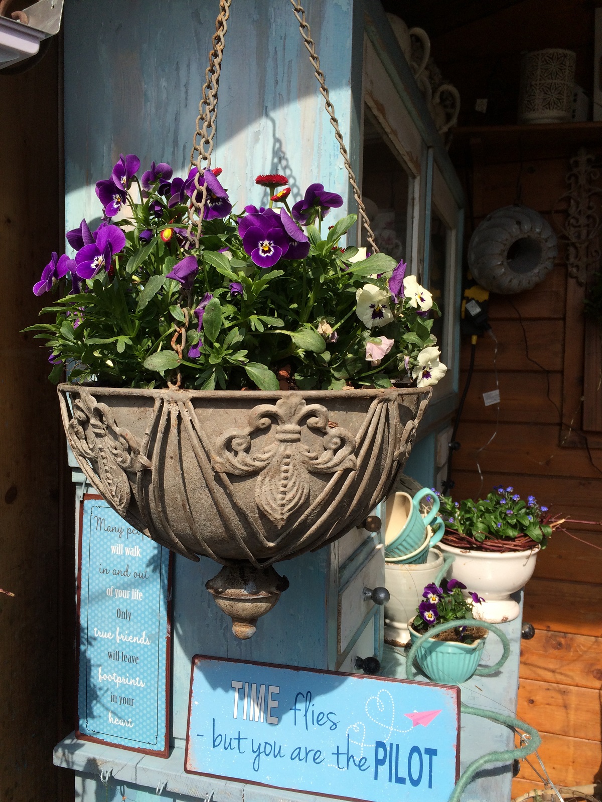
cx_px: 301
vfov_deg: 61.7
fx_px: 672
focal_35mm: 29
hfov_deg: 48.2
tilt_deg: -4.0
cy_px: 401
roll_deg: +0.4
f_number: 2.2
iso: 32
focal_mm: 4.15
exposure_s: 1/1642
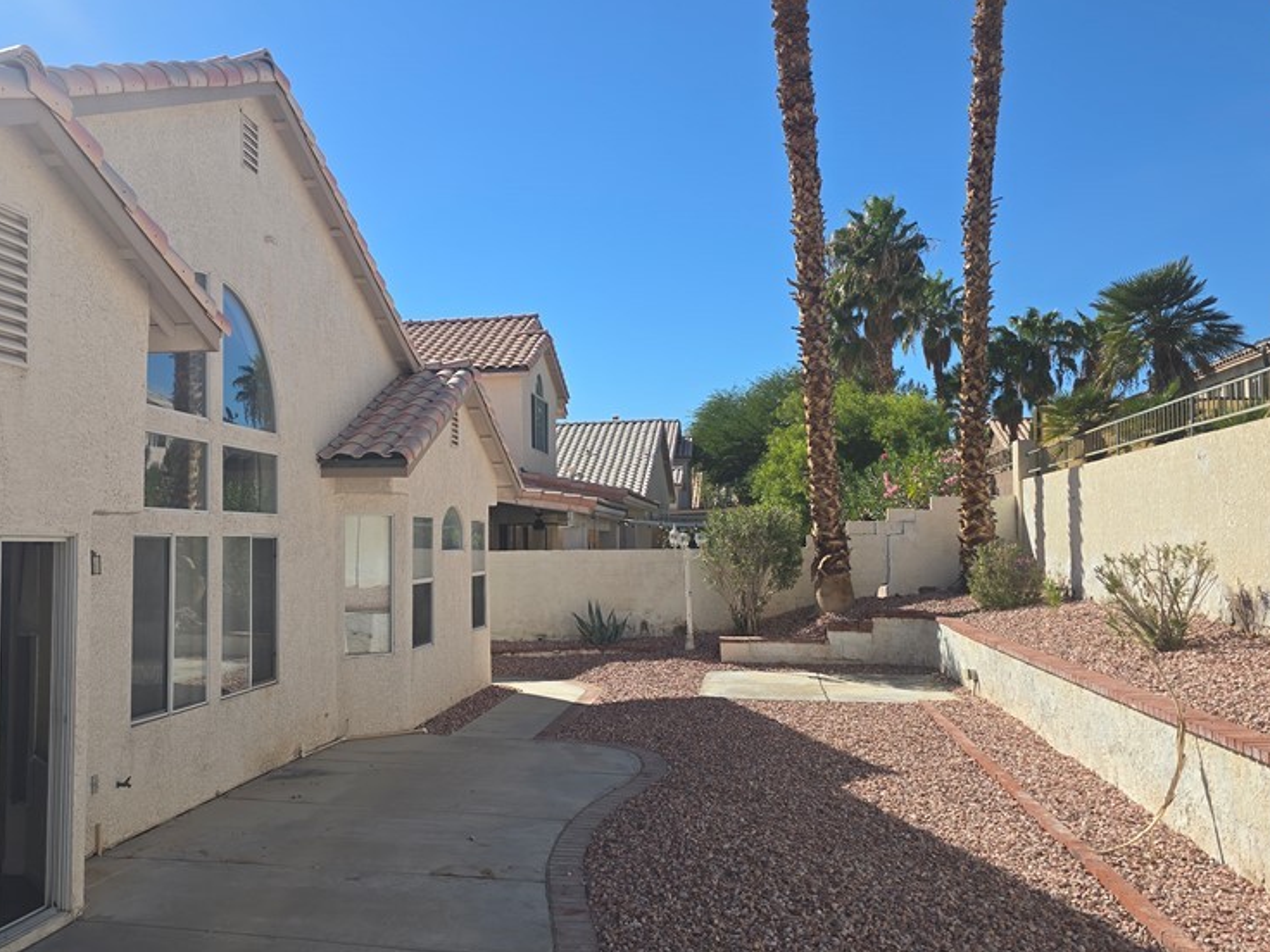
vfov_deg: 44.2
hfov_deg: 56.0
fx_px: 1174
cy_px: 459
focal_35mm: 32
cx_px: 464
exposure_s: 1/1013
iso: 12
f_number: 1.7
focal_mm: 6.3
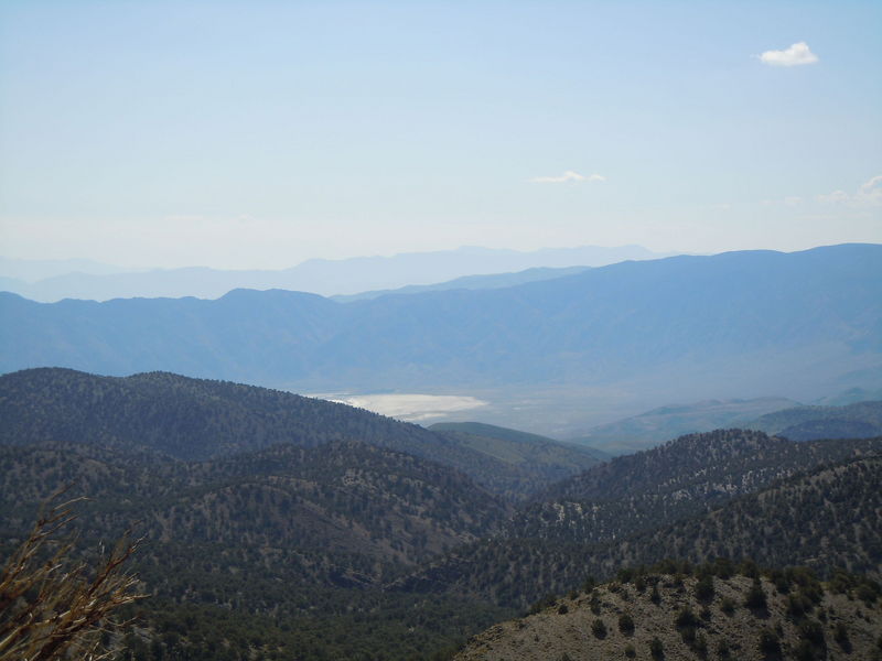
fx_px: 1962
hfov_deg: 25.3
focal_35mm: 77
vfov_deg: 19.1
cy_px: 330
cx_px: 441
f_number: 8.6
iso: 100
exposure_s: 1/320
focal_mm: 13.9
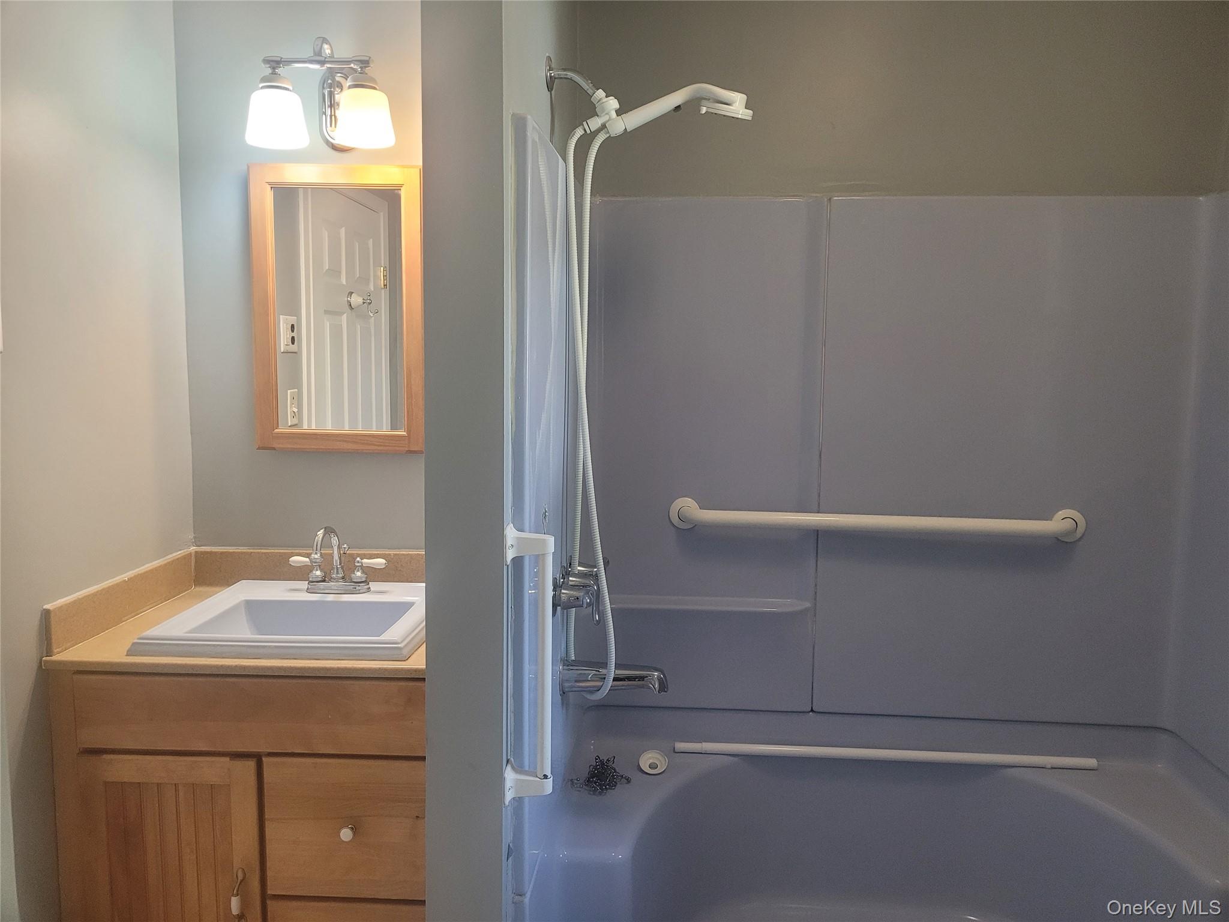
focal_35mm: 26
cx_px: 614
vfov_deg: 53.1
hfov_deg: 67.3
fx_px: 923
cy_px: 461
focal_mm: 5.4
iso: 320
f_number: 1.8
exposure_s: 1/120
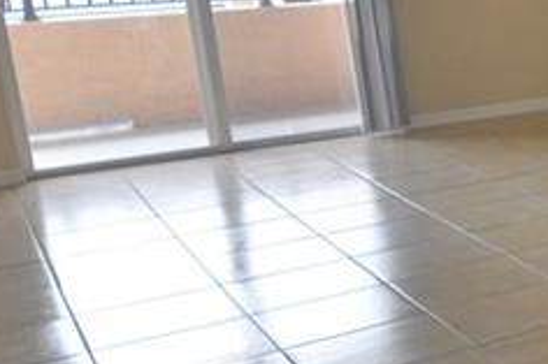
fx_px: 989
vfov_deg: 20.8
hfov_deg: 19.9
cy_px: 99
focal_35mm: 65
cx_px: 1043
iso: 320
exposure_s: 1/200
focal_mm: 10
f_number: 3.5
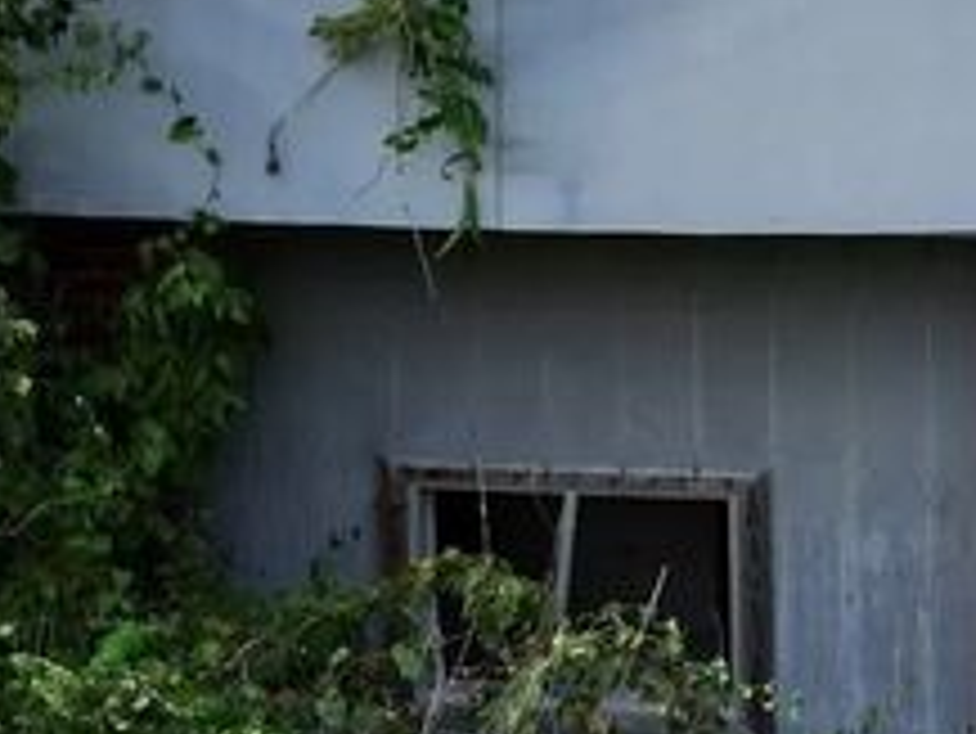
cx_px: 769
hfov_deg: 17.3
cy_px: 540
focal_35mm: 113
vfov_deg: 13.1
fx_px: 3188
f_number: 1.7
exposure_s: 1/2500
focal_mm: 6.72
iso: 100
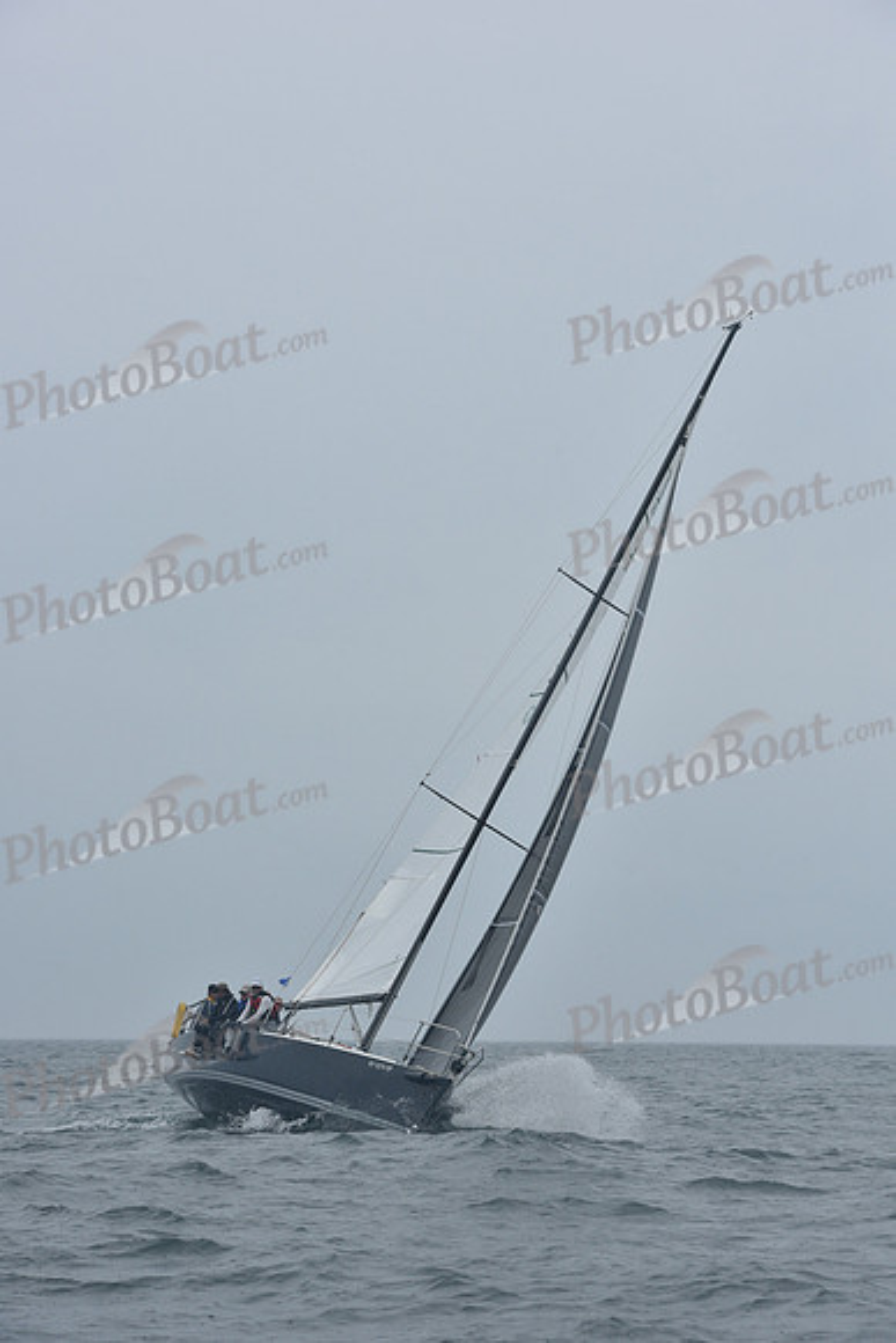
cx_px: 448
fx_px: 3656
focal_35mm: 98
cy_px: 672
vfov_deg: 20.8
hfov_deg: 14.0
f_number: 8
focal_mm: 98
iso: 320
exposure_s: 1/1000
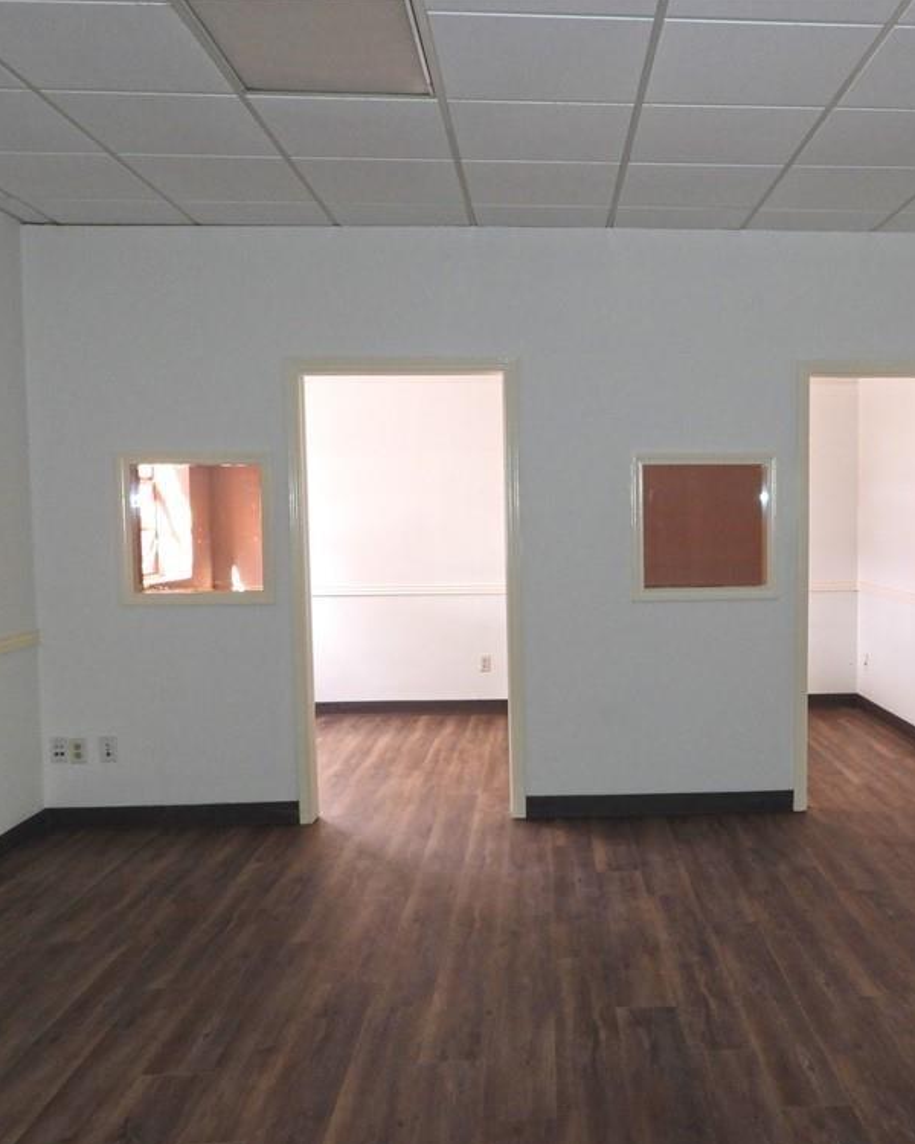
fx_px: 1083
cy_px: 580
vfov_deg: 55.7
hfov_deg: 44.9
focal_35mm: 32
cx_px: 630
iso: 200
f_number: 2.8
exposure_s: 1/30
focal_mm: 4.3
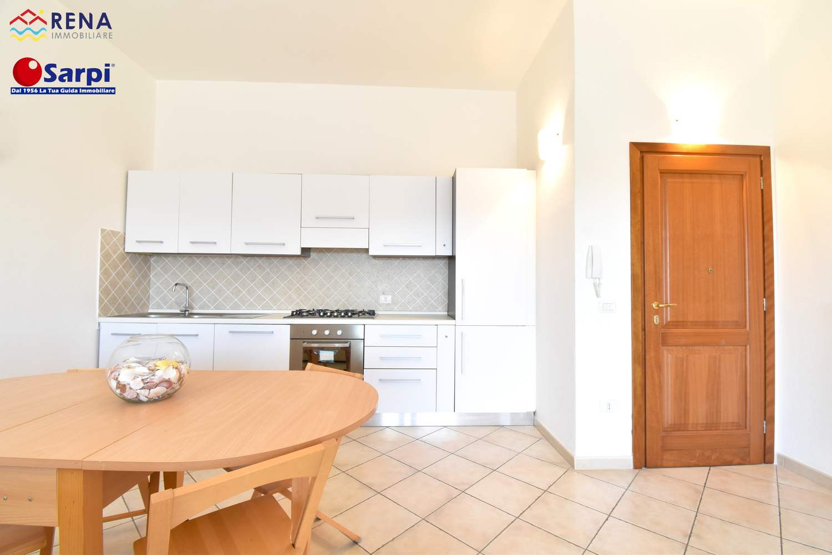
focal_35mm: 15
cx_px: 416
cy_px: 278
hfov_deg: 100.4
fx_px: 347
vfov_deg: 77.3
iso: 400
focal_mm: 10
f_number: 11
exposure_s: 1/6
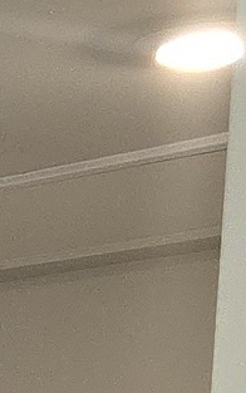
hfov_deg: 4.7
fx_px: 2560
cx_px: -956
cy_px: 1077
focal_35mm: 239
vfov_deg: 7.9
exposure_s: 1/30
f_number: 1.7
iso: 100
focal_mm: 6.3
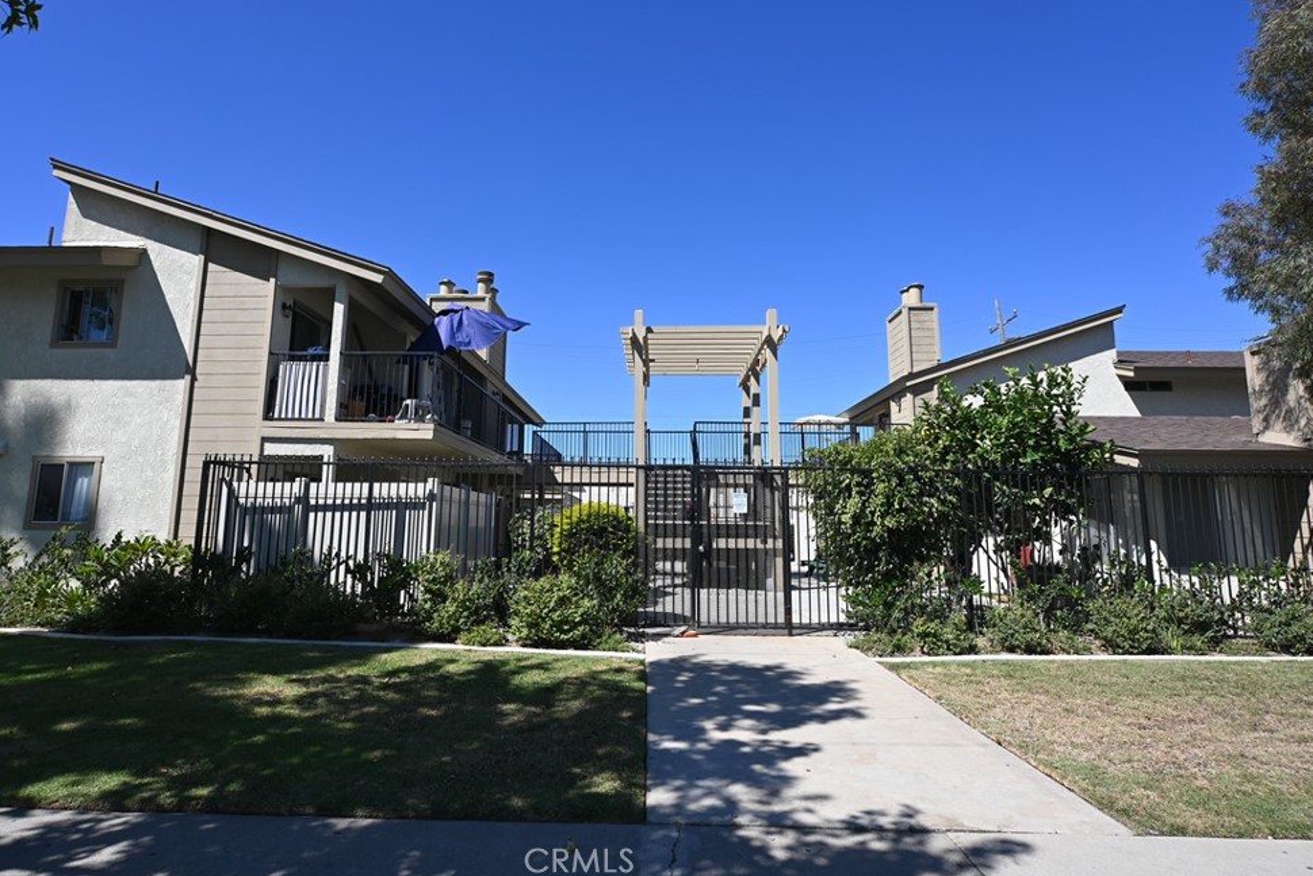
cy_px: 418
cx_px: 629
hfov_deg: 86.9
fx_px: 693
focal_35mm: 19
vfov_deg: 64.5
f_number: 6.3
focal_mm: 12
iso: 100
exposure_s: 1/320
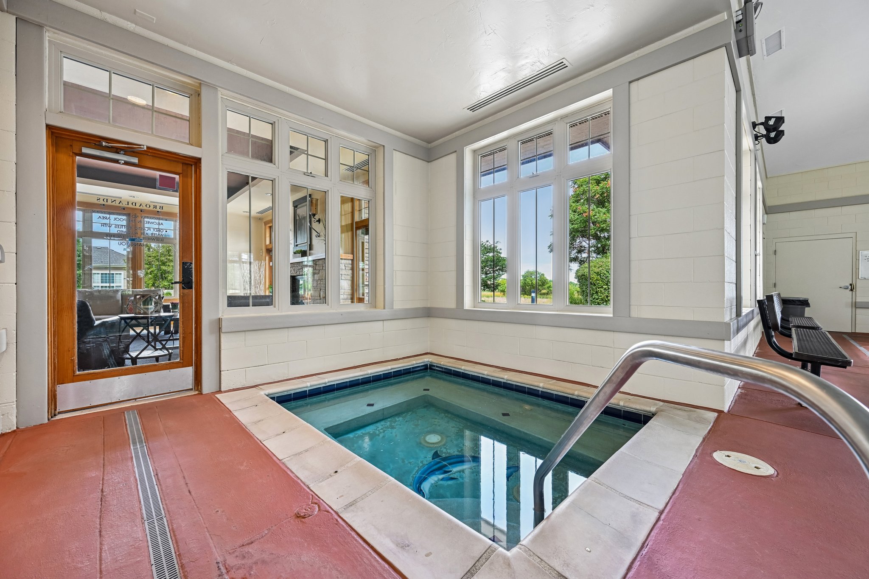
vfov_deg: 81.2
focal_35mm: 14
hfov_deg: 104.3
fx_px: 338
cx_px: 434
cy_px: 290
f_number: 8
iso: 360
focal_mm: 14
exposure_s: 1/15
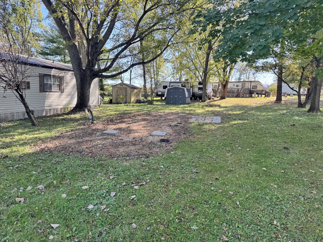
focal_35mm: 24
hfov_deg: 71.6
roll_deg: -0.3
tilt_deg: -5.3
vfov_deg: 56.8
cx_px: 162
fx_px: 224
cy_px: 121
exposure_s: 1/436
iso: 80
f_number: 1.78
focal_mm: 6.76
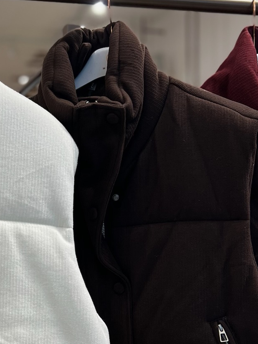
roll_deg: +1.6
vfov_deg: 29.5
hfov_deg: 22.2
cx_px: 8
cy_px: 282
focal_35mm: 64
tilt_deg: -3.3
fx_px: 636
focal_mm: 5.7
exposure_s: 1/100
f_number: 1.5
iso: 32
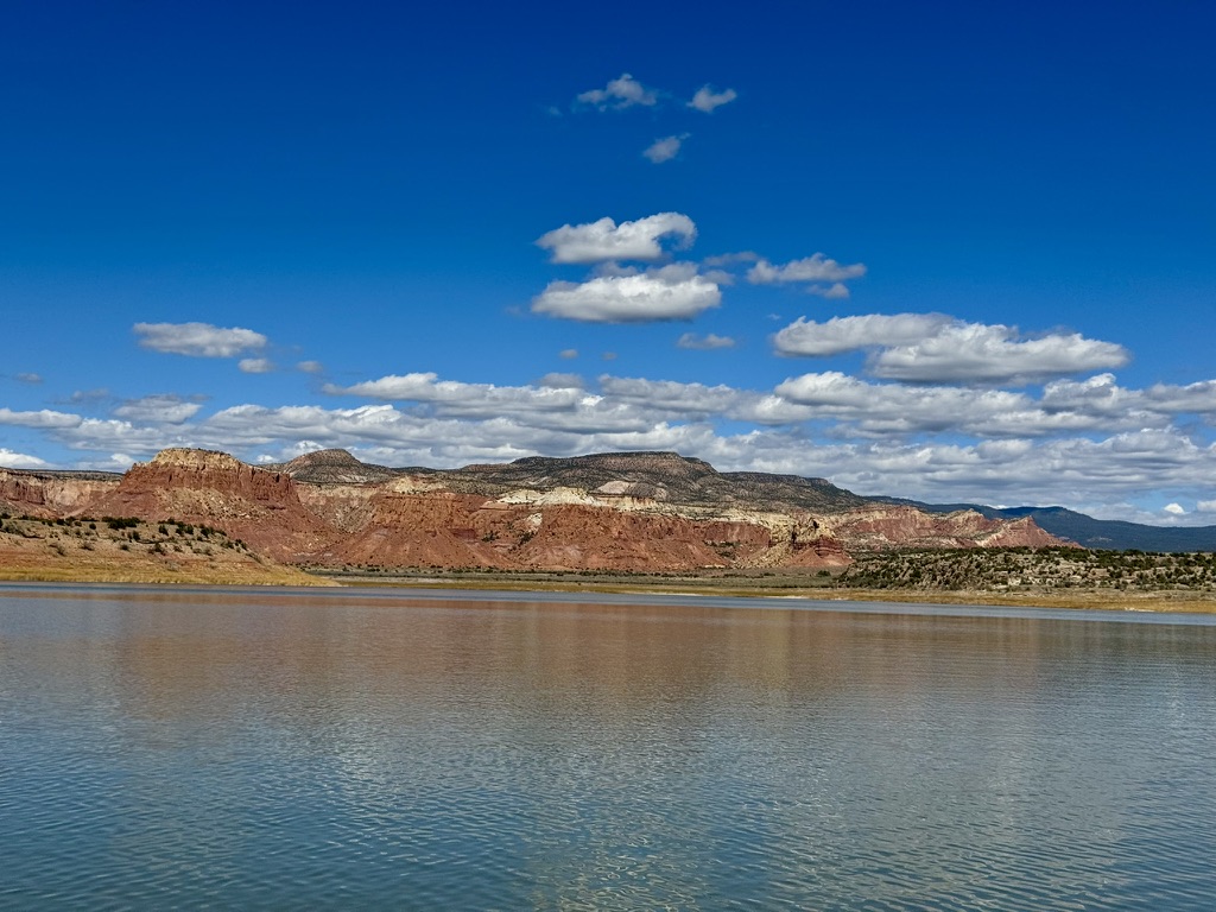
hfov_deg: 39.7
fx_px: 1686
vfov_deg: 30.3
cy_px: 456
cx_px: 608
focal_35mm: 48
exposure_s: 1/9009
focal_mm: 6.76
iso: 64
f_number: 1.78
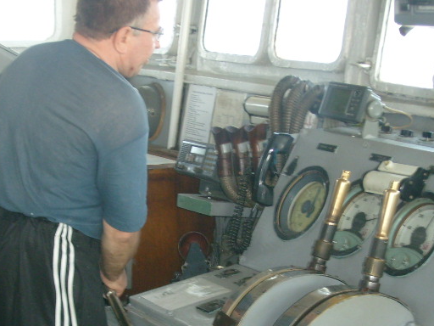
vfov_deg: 14.2
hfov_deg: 18.9
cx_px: 179
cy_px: 238
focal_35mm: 104
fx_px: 1304
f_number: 3.3
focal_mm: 8.7
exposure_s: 1/60
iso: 100
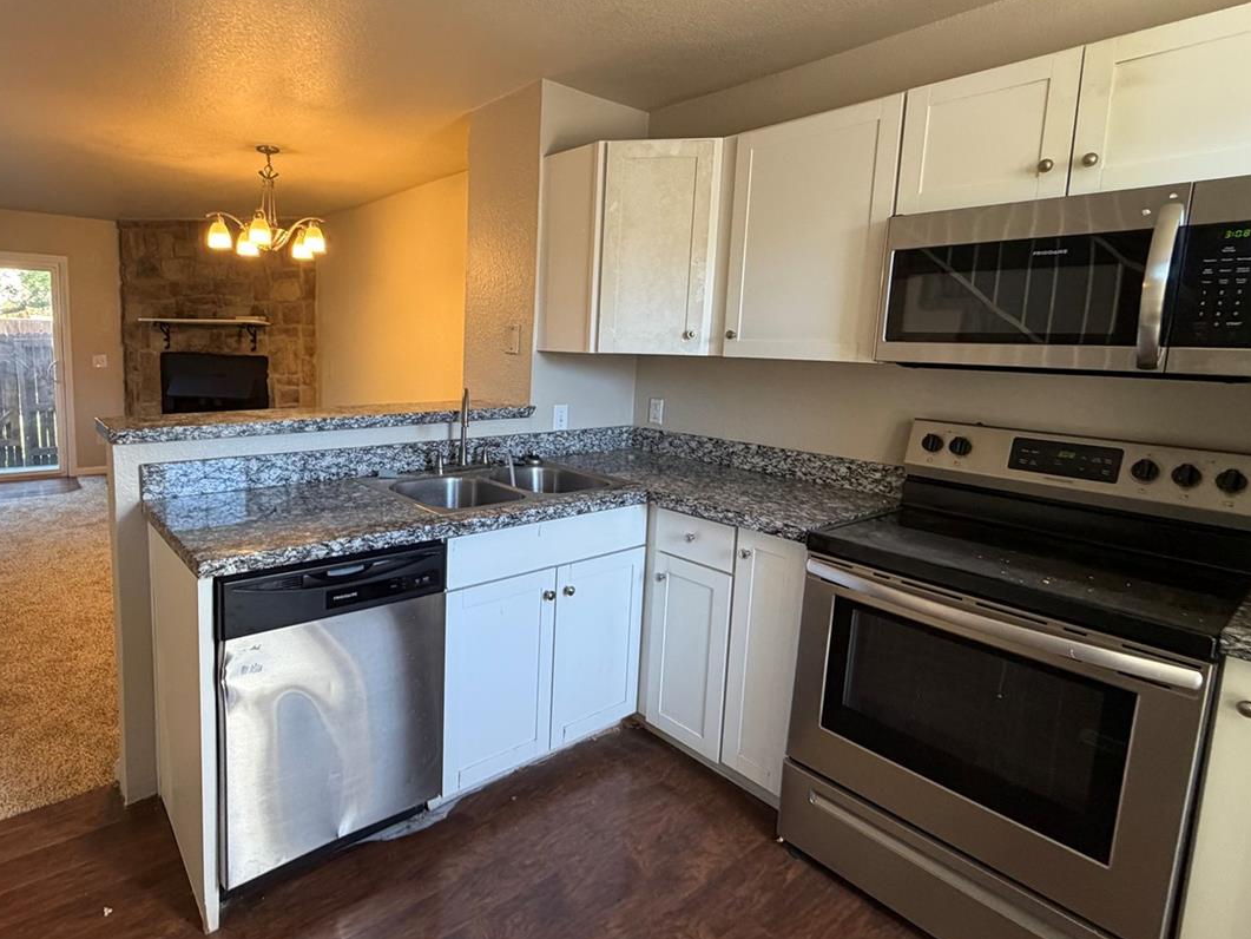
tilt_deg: -7.0
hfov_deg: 83.3
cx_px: 481
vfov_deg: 68.5
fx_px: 687
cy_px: 422
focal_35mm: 19
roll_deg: -0.3
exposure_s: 1/82
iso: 320
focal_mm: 2.22
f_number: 2.2
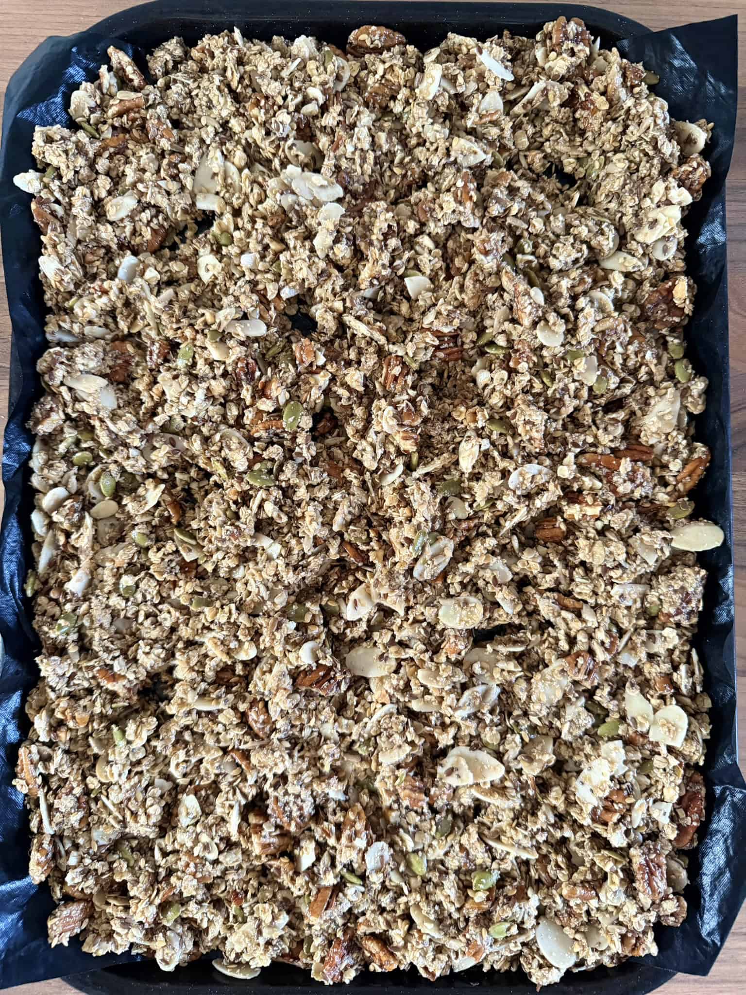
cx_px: 373
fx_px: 690
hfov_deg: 56.8
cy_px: 498
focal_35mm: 24
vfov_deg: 71.6
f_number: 1.8
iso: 800
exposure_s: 1/60
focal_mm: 6.8
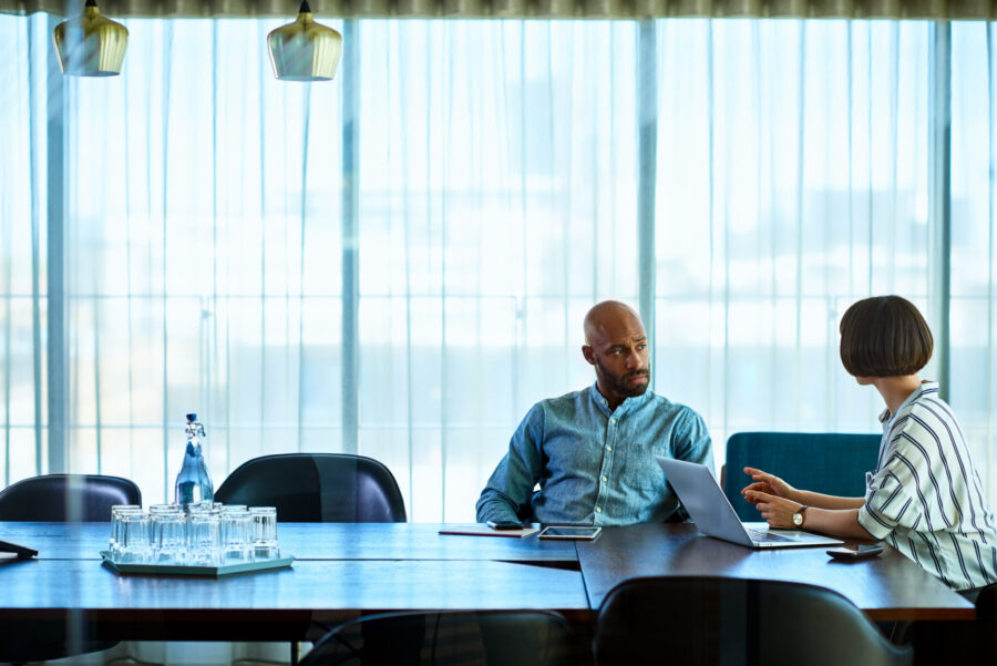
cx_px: 498
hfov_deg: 23.9
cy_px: 333
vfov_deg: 16.1
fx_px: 2355
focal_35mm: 85
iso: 250
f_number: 2.5
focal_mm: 85
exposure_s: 1/320
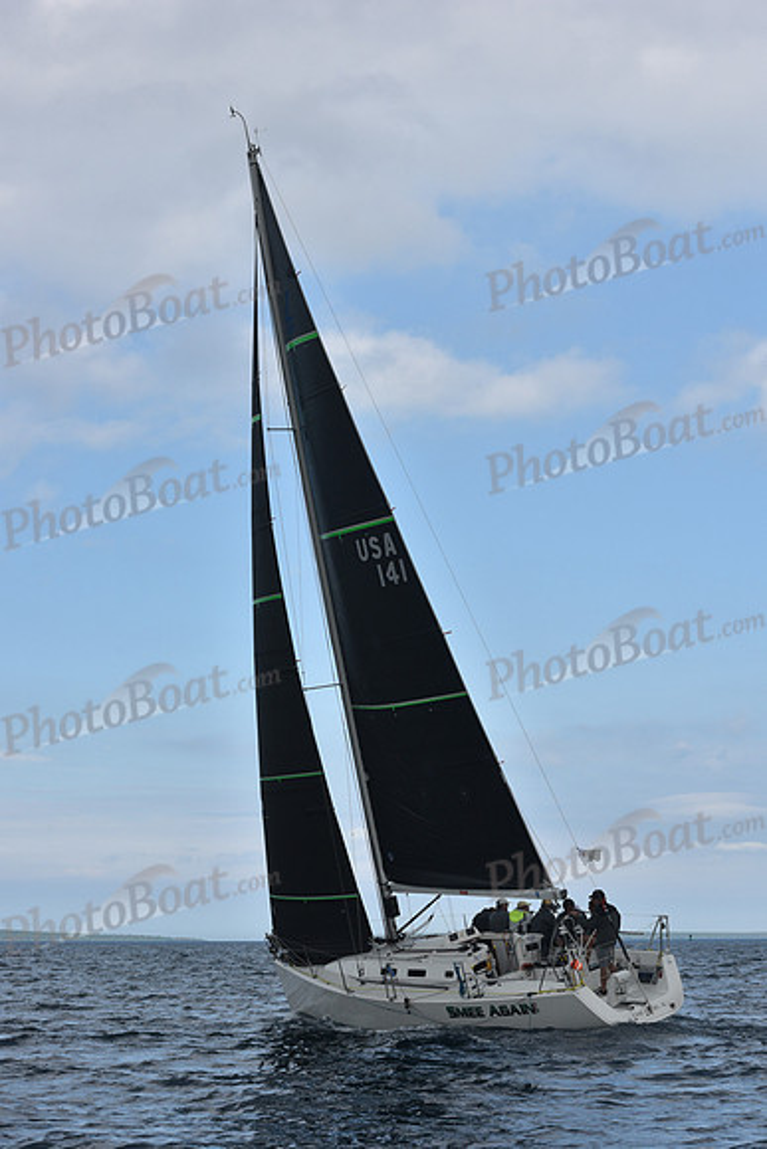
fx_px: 2236
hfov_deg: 19.5
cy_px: 574
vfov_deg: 28.8
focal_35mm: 70
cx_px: 384
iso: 400
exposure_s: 1/800
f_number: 10
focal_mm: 70
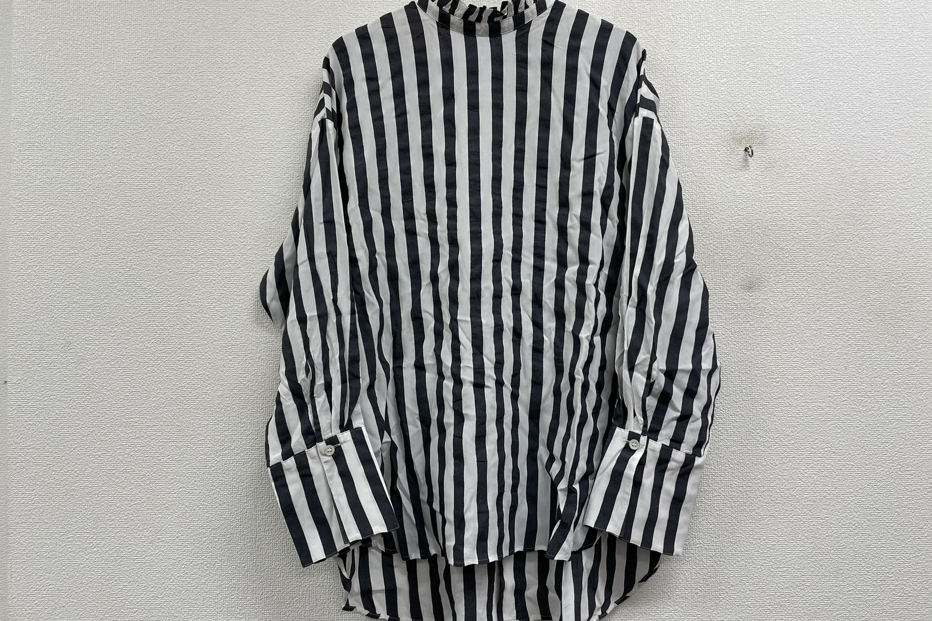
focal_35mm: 28
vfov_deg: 46.4
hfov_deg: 65.5
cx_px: 467
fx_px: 725
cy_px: 295
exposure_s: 1/105
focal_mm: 4.2
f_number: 1.6
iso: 50
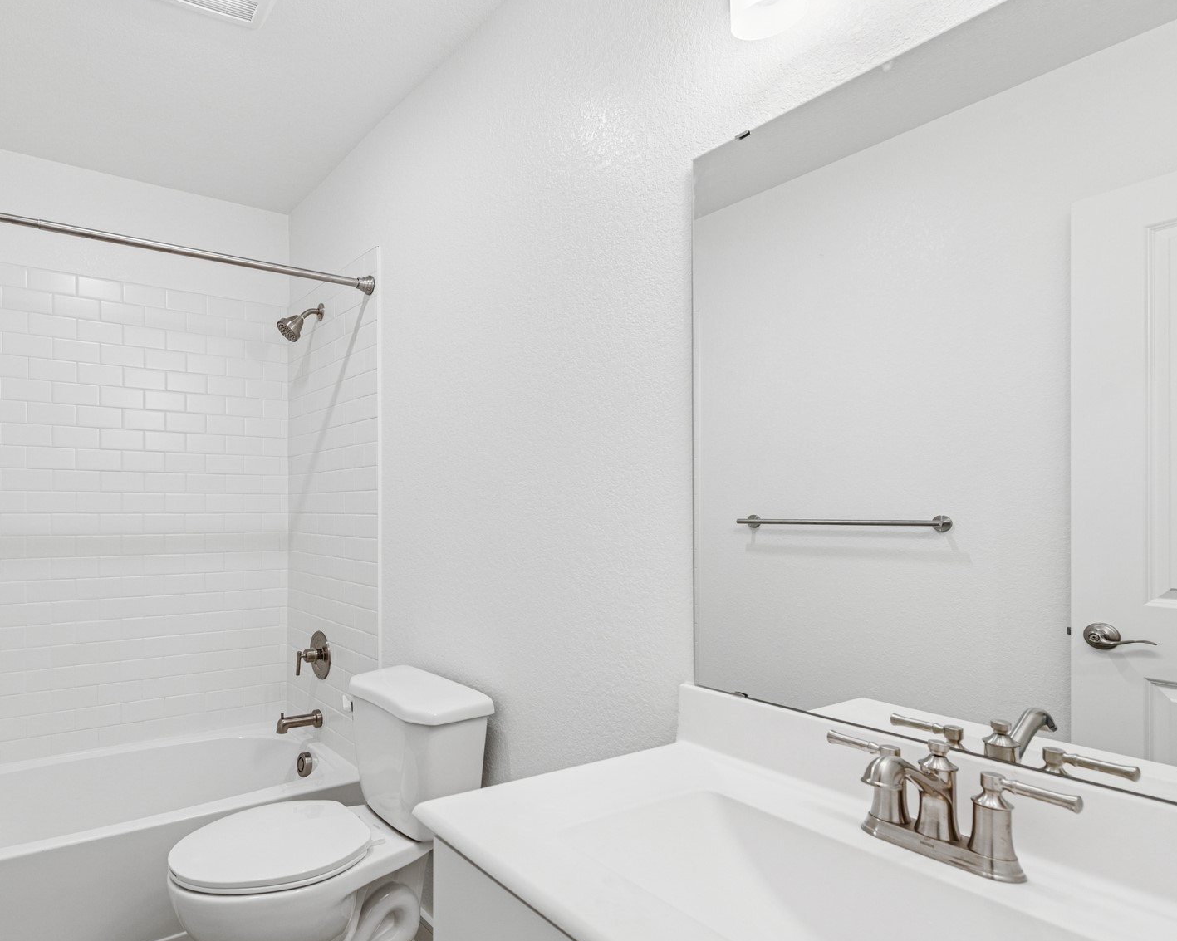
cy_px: 490
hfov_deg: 79.9
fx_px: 662
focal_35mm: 19
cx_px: 372
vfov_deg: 70.8
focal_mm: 14
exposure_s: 1/15
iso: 100
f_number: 8
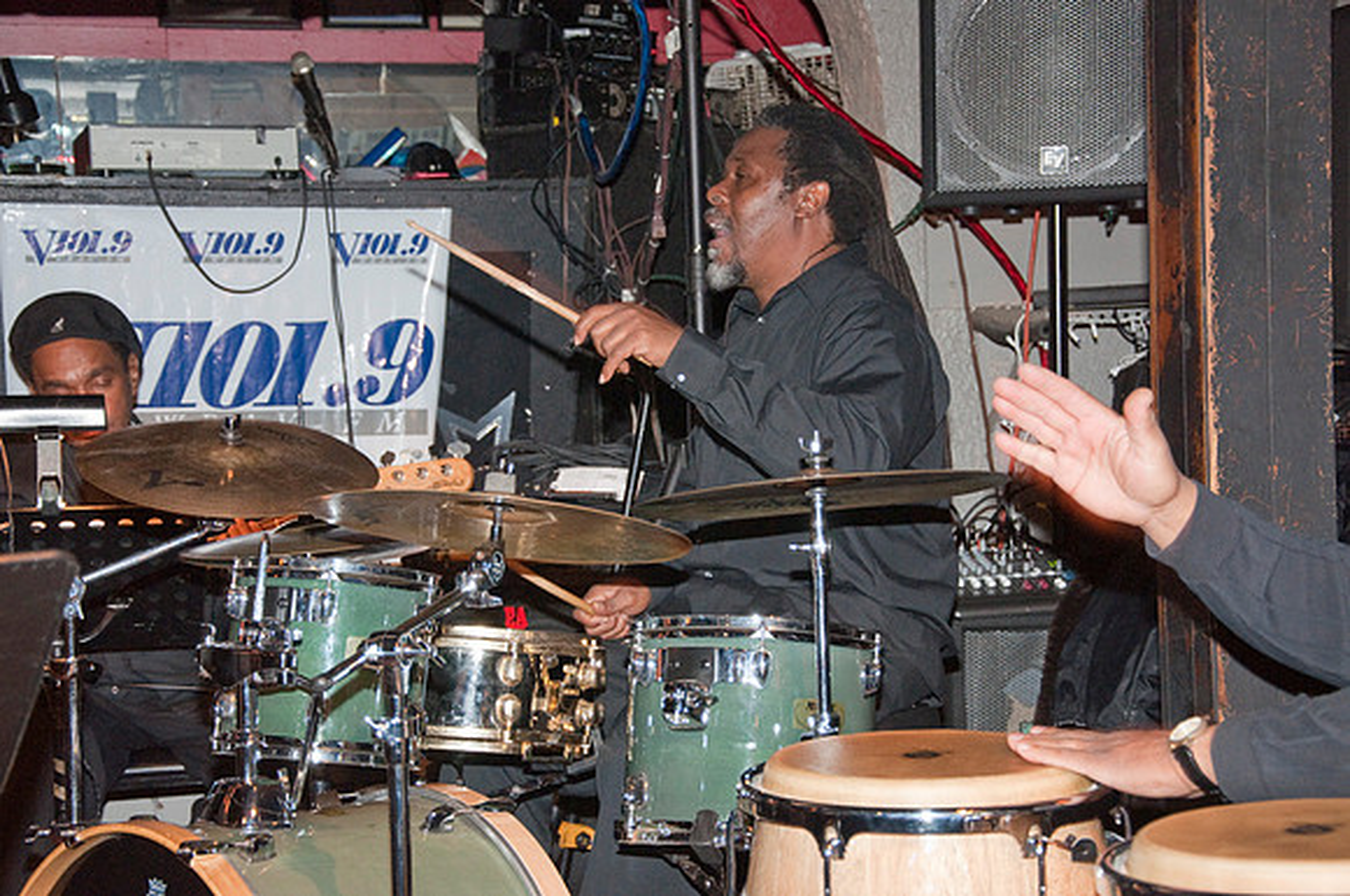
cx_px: 675
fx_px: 2696
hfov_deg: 28.1
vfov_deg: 18.9
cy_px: 448
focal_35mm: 72
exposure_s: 1/60
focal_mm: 48
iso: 800
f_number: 4.8
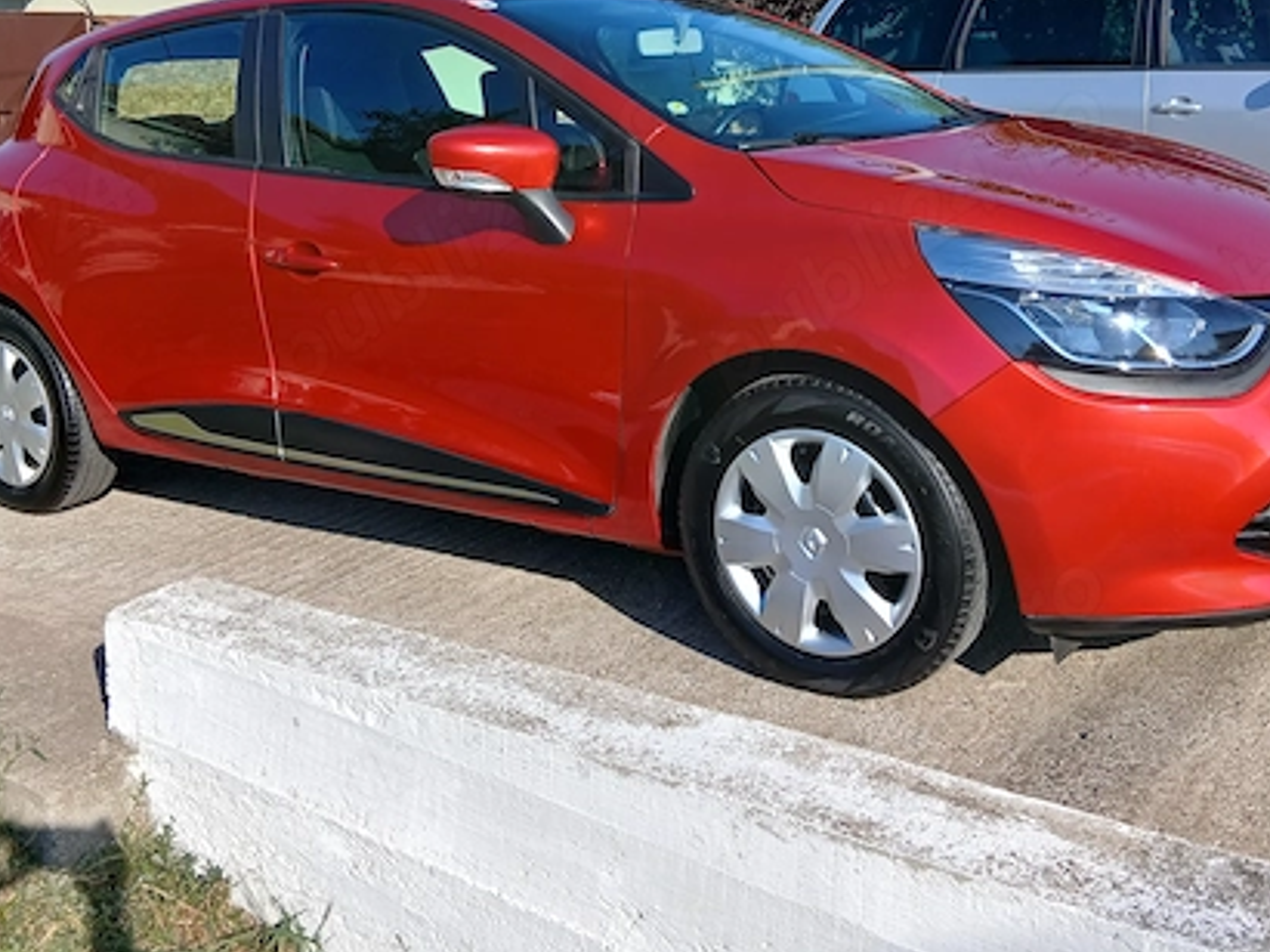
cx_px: 686
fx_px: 1394
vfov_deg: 37.0
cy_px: 272
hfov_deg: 48.9
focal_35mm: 38
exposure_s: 1/547
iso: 20
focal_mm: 3.98
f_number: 1.8
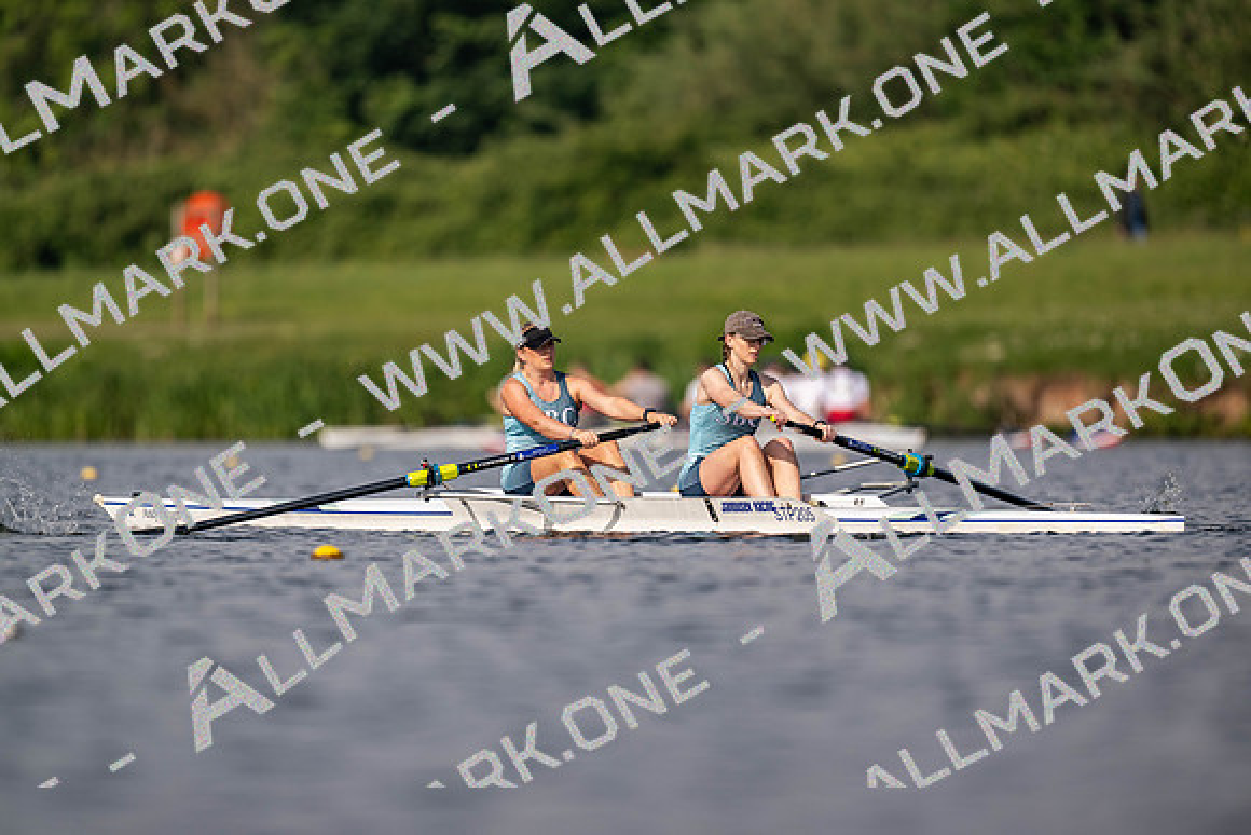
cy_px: 418
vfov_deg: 2.3
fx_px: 20854
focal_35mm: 600
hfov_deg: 3.4
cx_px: 626
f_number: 4
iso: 200
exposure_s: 1/2500
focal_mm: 600
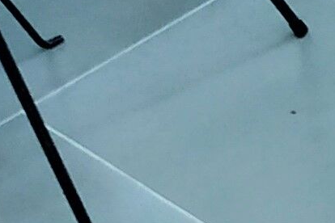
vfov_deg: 5.4
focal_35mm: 241
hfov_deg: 7.0
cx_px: 1204
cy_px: 665
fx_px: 2242
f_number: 1.9
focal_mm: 3.94
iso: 500
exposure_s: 1/20
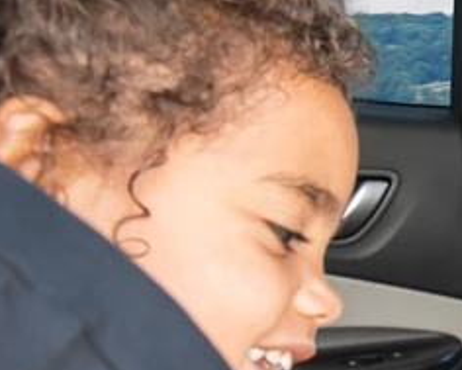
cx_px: 901
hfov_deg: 12.6
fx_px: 1847
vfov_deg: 11.2
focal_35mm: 135
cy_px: 447
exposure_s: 1/200
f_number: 6.3
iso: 800
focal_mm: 34
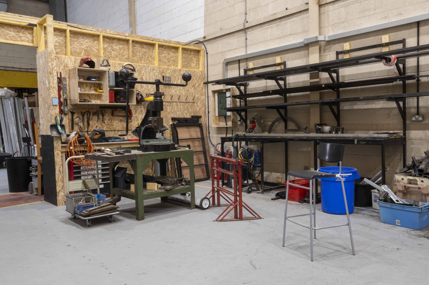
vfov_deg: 43.6
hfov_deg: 62.0
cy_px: 142
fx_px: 357
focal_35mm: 30
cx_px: 214
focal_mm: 20
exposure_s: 5
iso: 100
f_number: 22
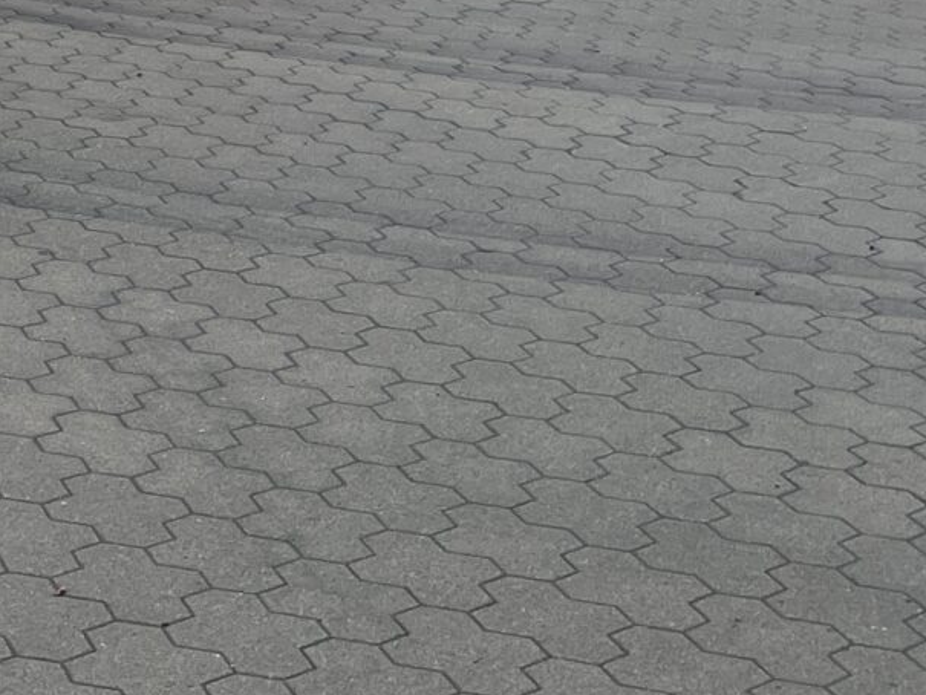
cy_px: -623
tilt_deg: +2.5
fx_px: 2943
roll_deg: -0.2
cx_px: -51
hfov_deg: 17.4
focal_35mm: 110
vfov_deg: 12.2
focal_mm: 4.2
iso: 32
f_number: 1.6
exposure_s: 1/3040
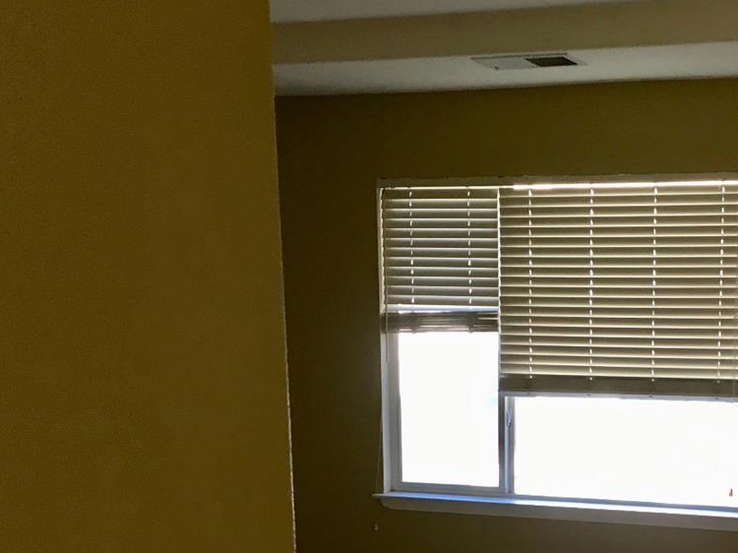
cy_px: 536
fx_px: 1236
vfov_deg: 24.2
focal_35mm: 58
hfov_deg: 31.9
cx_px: 638
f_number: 2.2
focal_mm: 4.15
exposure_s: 1/30
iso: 32
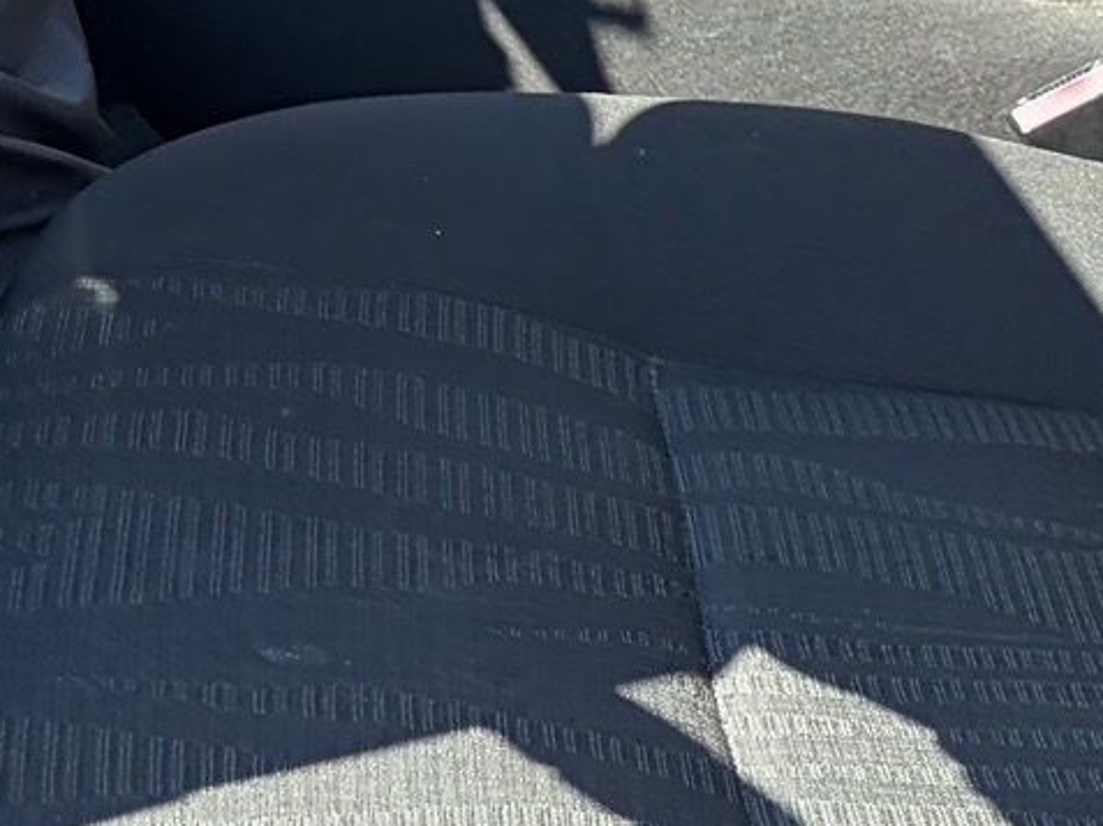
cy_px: -252
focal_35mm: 110
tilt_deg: -17.2
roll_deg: -5.0
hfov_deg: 17.4
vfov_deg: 13.0
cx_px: 1131
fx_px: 3502
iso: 64
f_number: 1.6
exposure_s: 1/357
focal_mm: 5.96
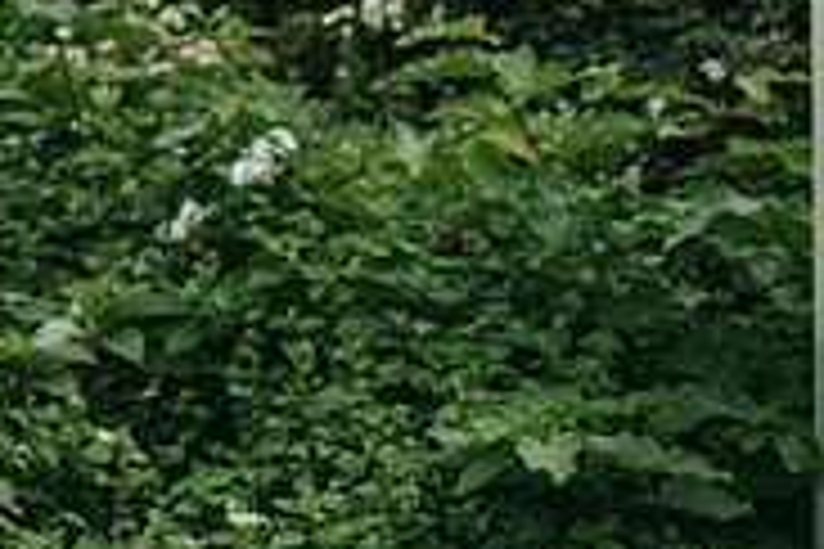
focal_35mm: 111
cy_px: 191
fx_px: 2540
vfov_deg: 12.3
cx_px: -459
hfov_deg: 16.6
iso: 1000
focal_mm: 35
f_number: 3.2
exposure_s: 1/800
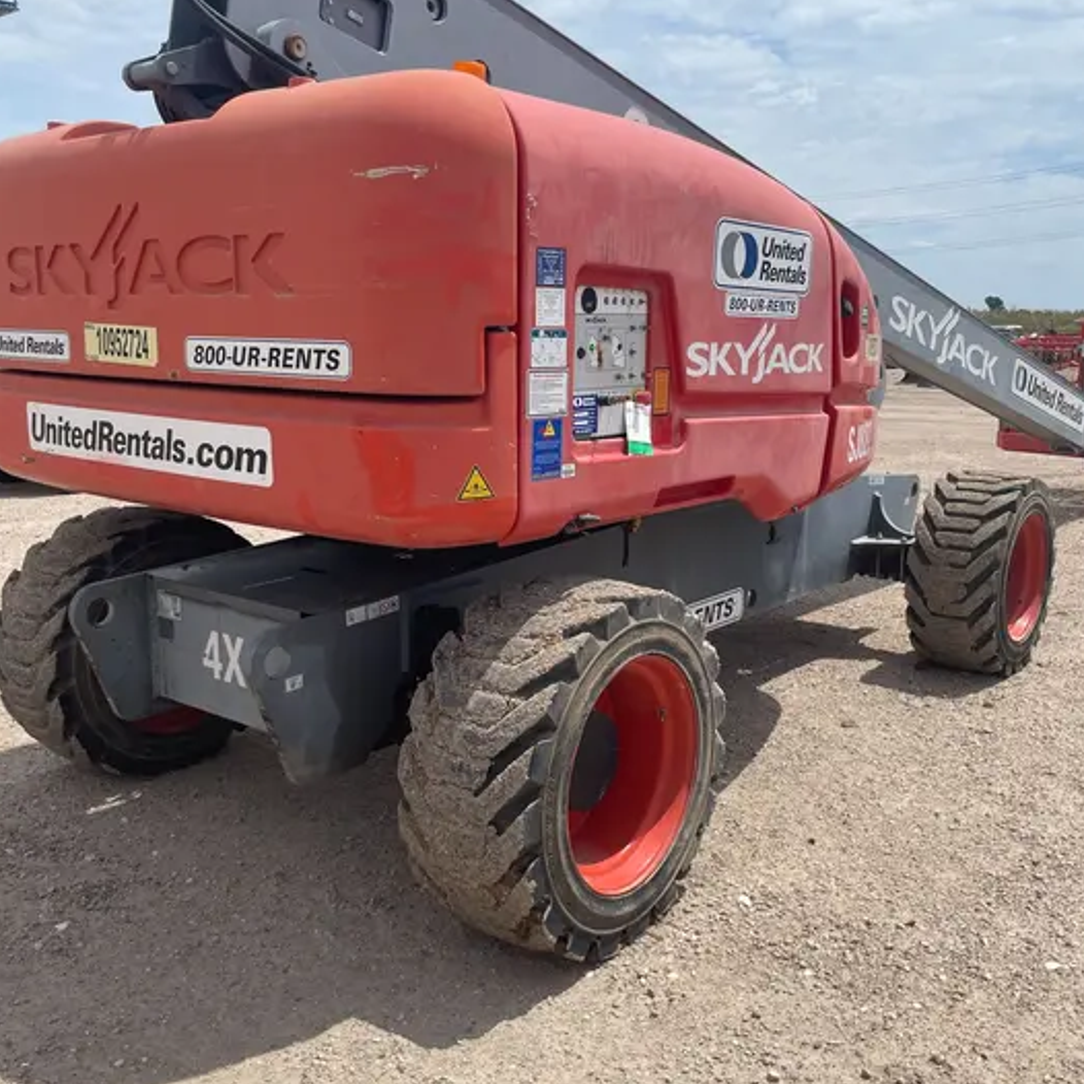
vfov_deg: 51.1
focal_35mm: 32
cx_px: 561
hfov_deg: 51.1
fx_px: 1134
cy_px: 562
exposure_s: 1/4651
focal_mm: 4.2
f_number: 1.6
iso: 32
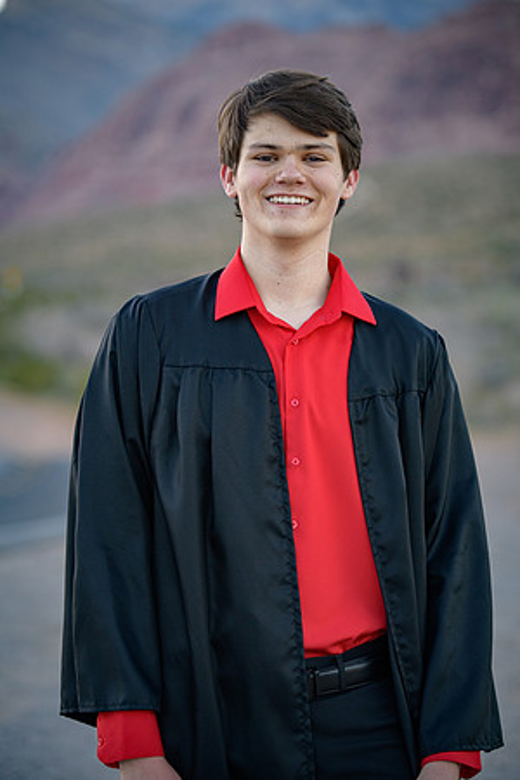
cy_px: 390
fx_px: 2210
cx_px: 260
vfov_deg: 20.0
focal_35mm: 102
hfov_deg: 13.4
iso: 250
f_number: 2.8
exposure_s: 1/640
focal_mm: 102
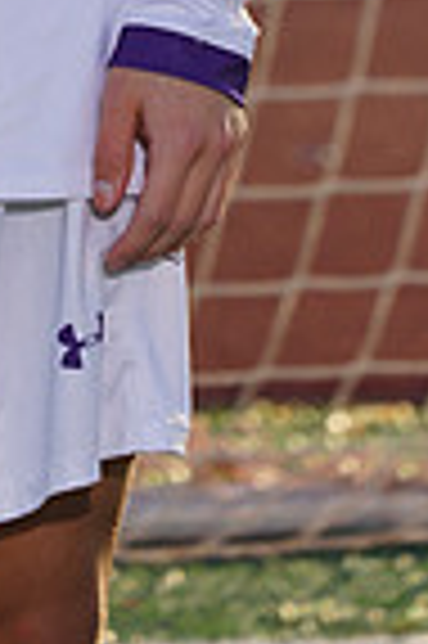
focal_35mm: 1306
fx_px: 23345
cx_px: -313
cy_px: -639
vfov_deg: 1.6
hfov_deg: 1.0
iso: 100
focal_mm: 321
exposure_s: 1/200
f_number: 9
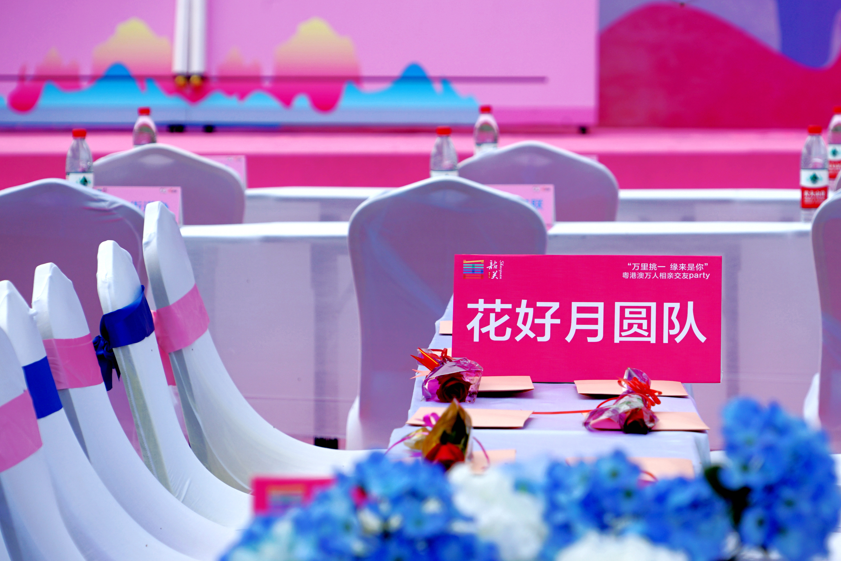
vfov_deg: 6.0
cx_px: 537
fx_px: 5373
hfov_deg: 8.9
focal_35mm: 230
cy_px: 349
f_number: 8
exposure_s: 1/400
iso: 100
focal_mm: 175
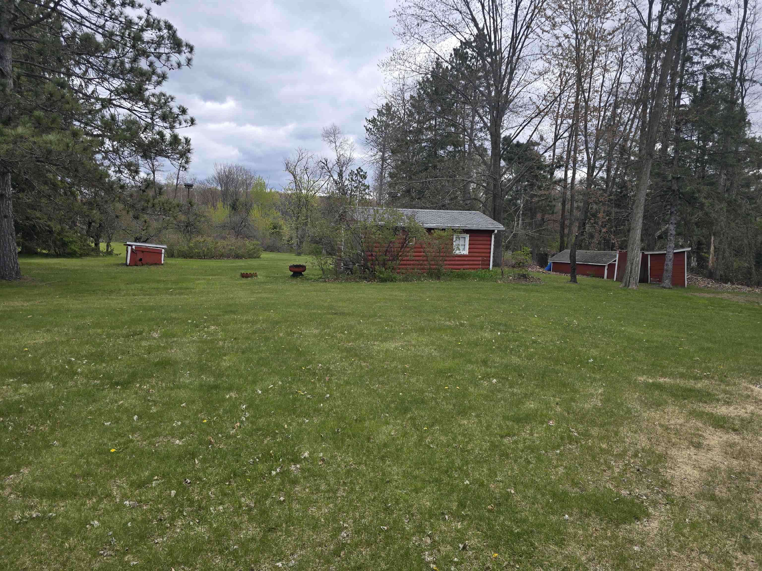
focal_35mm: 23
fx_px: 506
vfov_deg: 58.9
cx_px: 381
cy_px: 286
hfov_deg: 73.9
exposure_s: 1/462
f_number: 1.7
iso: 12
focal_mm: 6.3
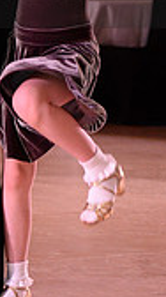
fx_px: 3410
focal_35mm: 434
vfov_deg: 5.0
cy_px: -30
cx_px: -22
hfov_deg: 2.8
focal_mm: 120
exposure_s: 1/250
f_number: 6.3
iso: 2500
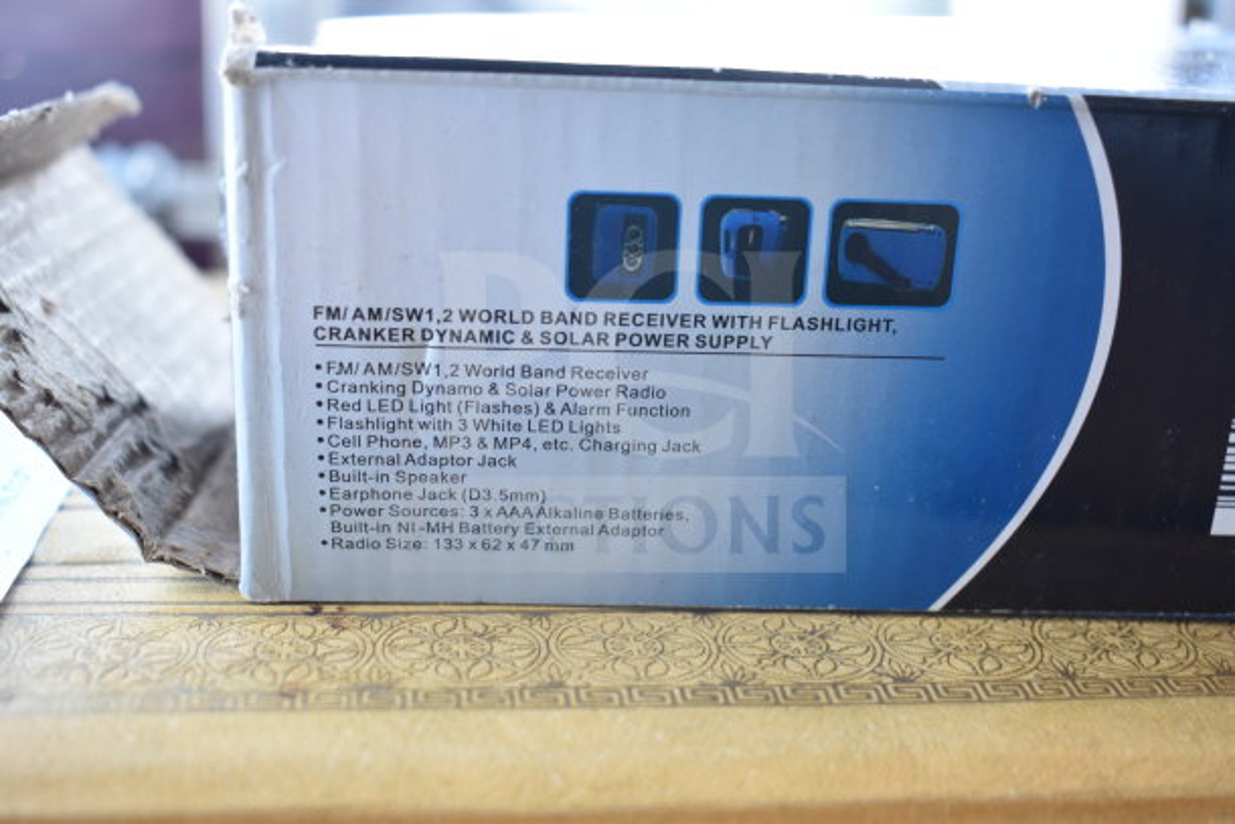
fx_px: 1544
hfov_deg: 43.6
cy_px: 412
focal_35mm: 45
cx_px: 618
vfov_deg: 29.9
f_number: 4.2
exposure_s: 1/50
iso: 500
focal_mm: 30
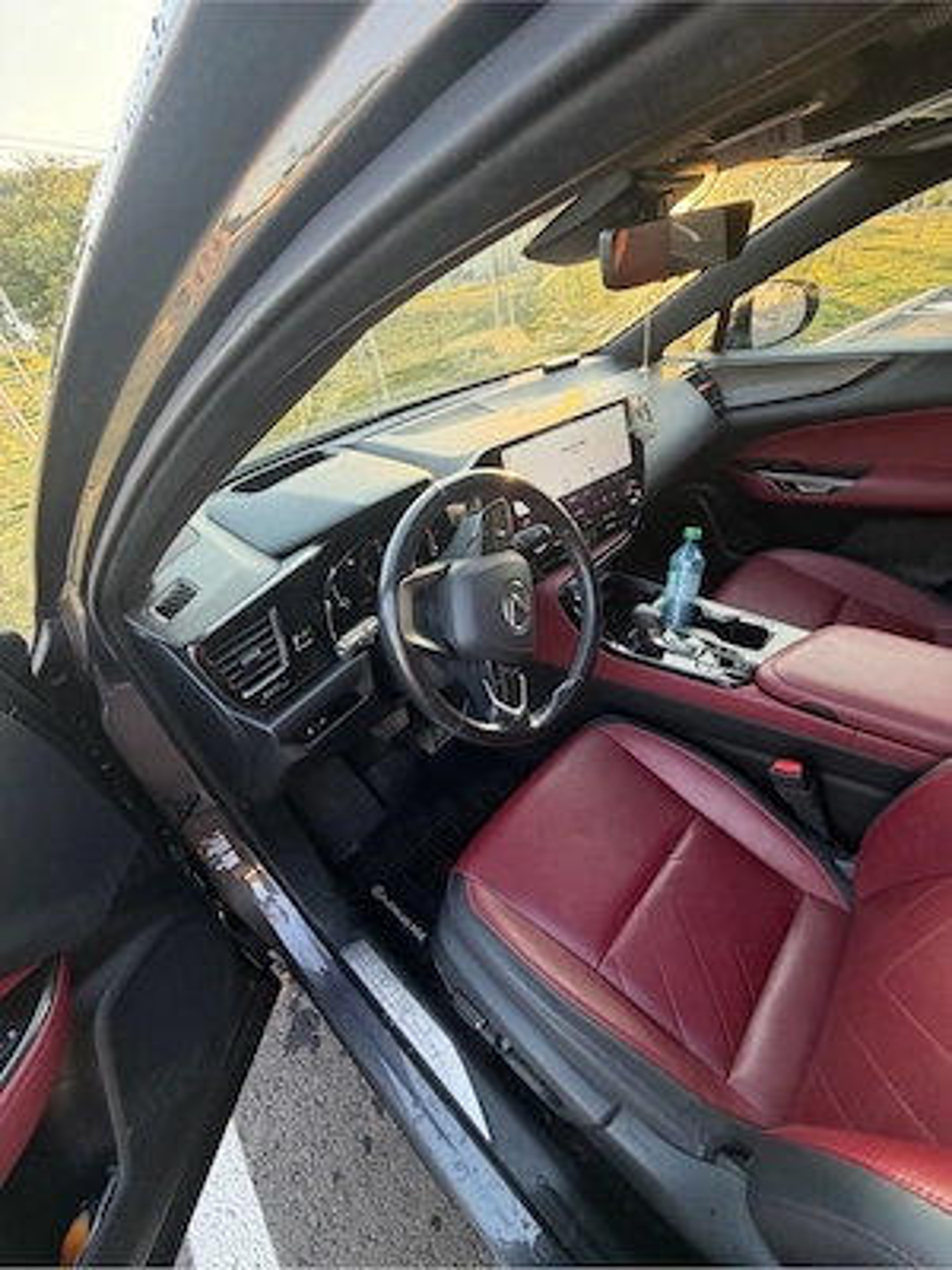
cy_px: 635
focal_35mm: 14
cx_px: 476
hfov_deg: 85.7
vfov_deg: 102.1
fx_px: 513
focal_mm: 2.22
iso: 200
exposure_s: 1/121
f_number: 2.2
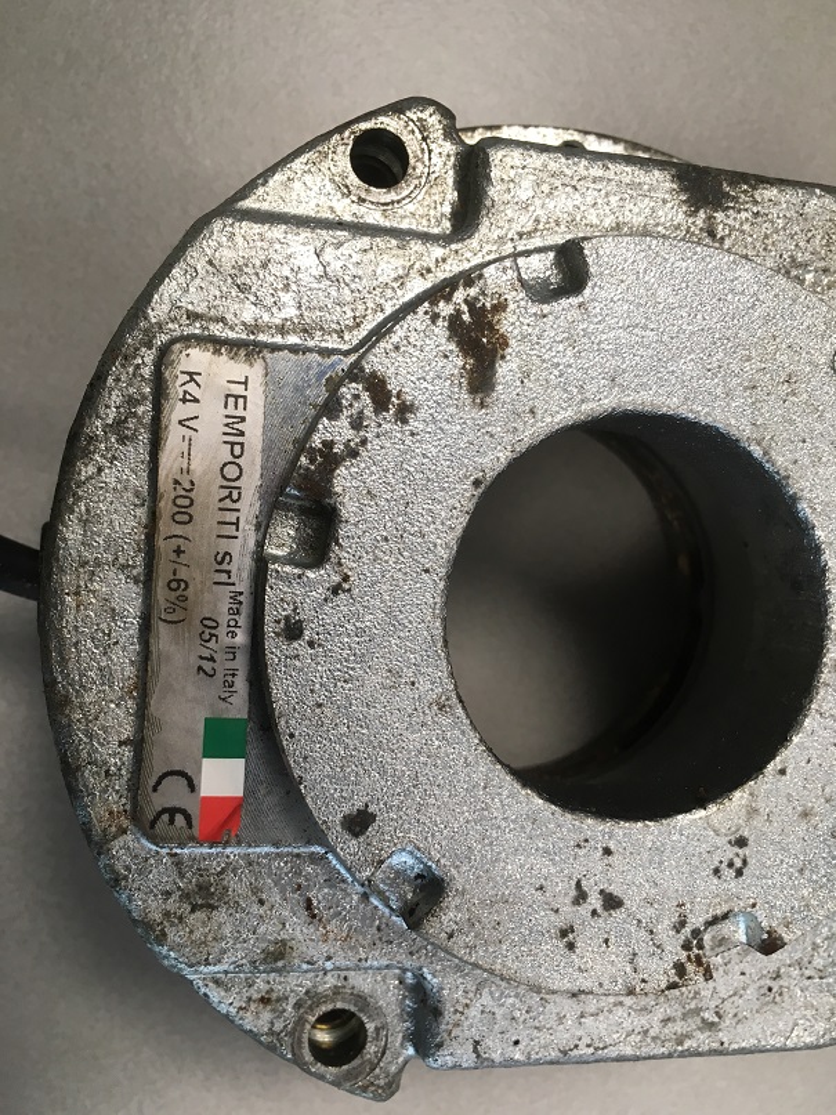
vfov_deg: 61.7
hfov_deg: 48.2
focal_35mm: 29
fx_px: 934
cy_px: 558
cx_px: 418
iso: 25
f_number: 2.2
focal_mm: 4.15
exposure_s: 1/33
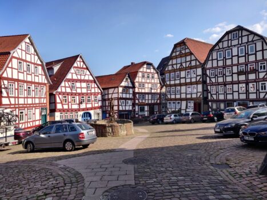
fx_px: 193
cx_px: 134
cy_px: 100
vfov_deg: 54.9
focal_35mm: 25
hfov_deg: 69.4
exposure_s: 1/440
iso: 100
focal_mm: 4.25
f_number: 1.7
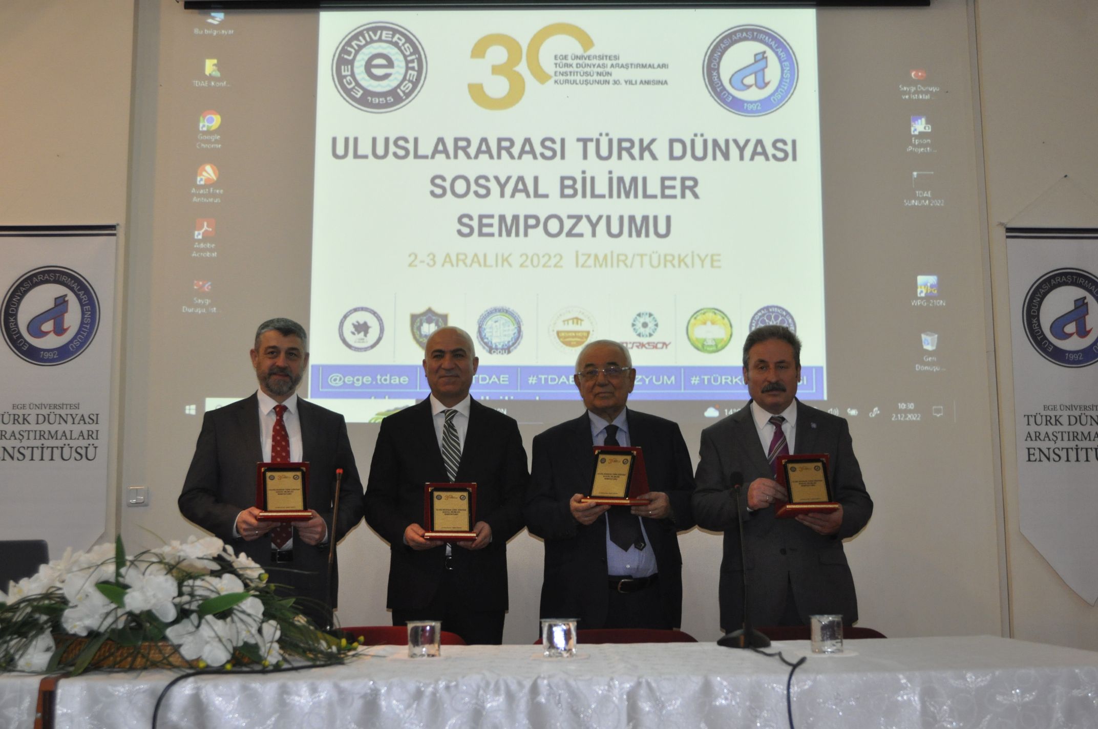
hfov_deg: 43.7
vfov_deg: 29.8
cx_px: 549
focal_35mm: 45
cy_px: 364
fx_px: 1371
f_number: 4.5
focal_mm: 30
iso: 1250
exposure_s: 1/125
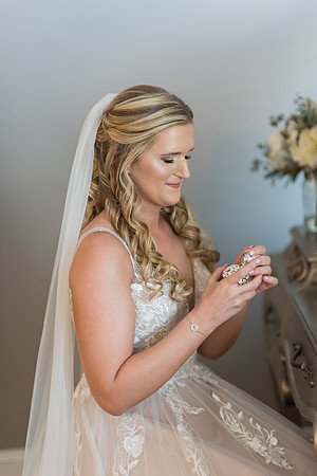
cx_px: 158
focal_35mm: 85
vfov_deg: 23.9
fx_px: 1123
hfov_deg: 16.1
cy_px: 238
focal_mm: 85
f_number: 1.6
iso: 400
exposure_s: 1/125
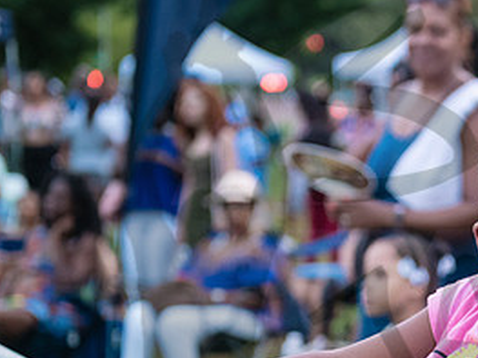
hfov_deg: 15.7
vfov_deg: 11.9
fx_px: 1698
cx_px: 505
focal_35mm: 123
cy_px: 335
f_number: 3.5
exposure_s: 1/125
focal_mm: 58
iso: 4000
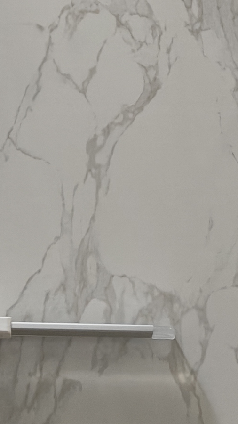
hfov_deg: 10.1
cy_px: -205
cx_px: 3
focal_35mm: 119
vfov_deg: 16.5
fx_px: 1336
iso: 400
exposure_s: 1/50
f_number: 1.8
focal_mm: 5.59
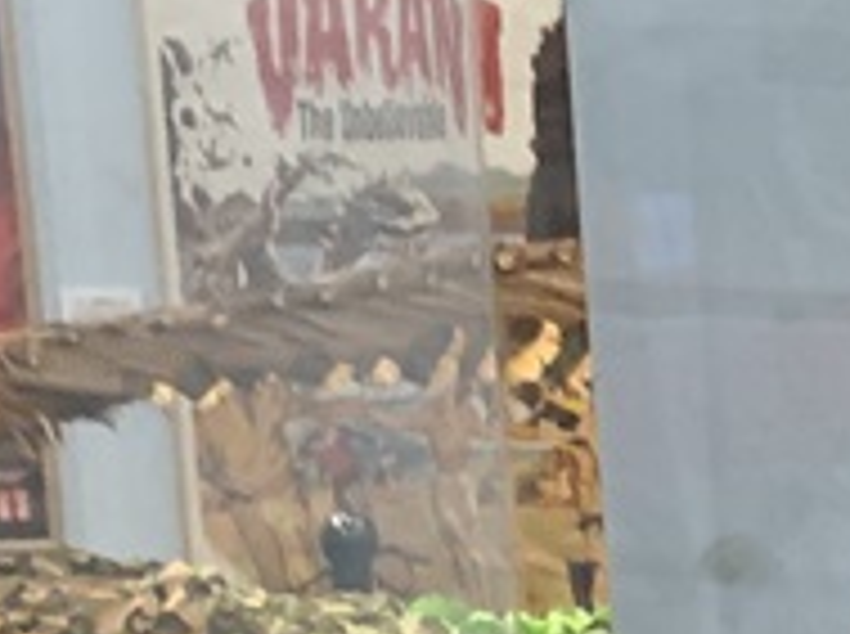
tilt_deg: -13.0
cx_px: 1525
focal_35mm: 139
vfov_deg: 10.1
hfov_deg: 12.9
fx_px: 3407
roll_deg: +1.7
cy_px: 1084
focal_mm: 4.25
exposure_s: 1/30
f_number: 1.8
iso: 500
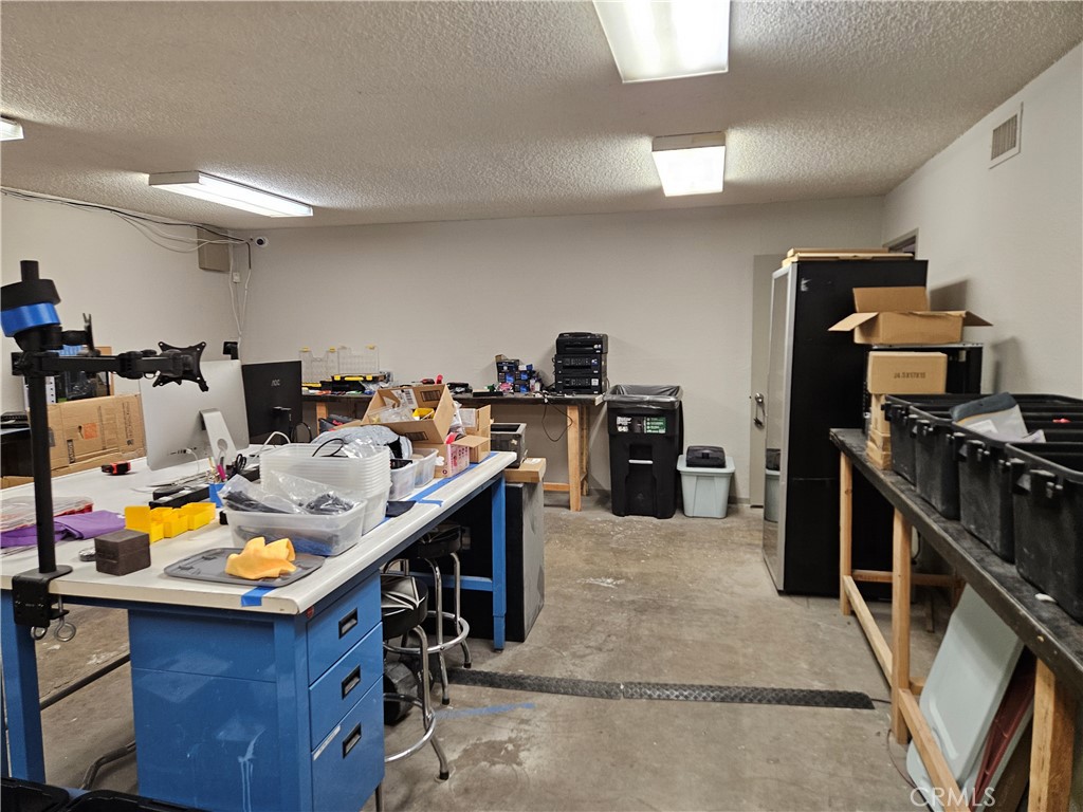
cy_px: 406
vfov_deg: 58.9
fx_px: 720
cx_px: 542
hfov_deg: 73.9
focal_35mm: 23
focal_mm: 5.4
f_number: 1.8
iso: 320
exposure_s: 1/120
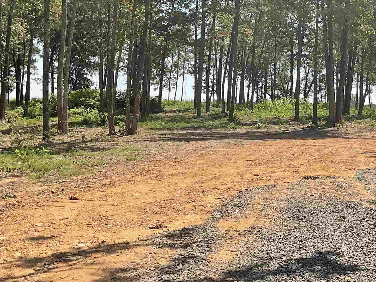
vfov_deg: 24.8
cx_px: 265
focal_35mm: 59
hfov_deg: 32.3
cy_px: 140
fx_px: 641
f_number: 1.8
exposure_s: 1/1730
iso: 16
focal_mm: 3
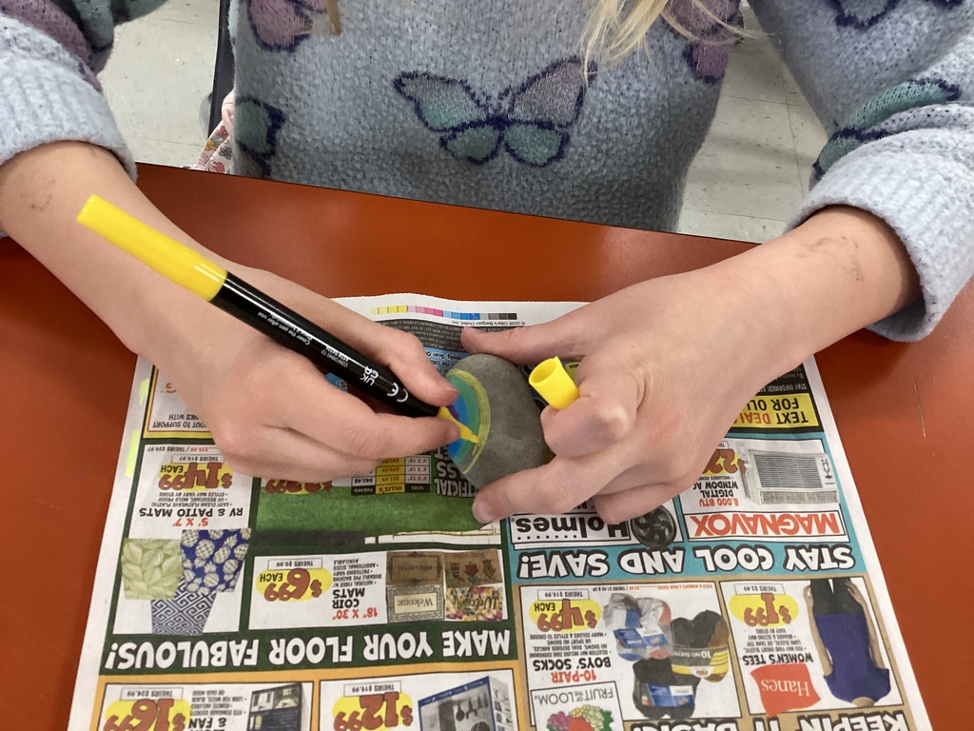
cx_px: 487
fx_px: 872
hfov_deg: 58.4
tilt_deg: -56.1
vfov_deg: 45.4
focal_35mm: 31
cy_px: 366
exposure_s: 1/60
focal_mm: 3.3
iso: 250
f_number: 2.4
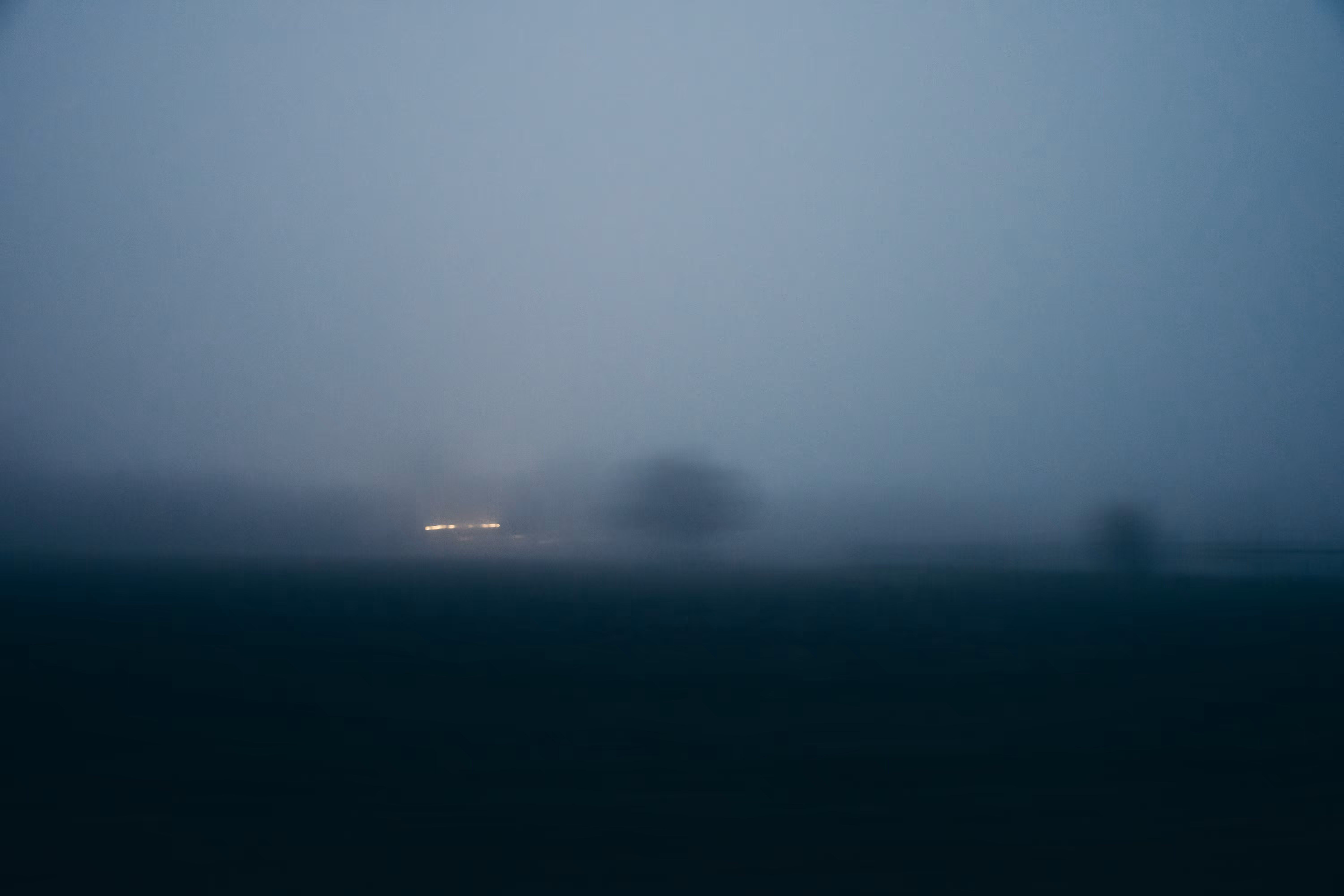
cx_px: 672
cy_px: 448
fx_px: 1288
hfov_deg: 55.1
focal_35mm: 34
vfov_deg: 38.4
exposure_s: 1/8
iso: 2500
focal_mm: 23
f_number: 3.8
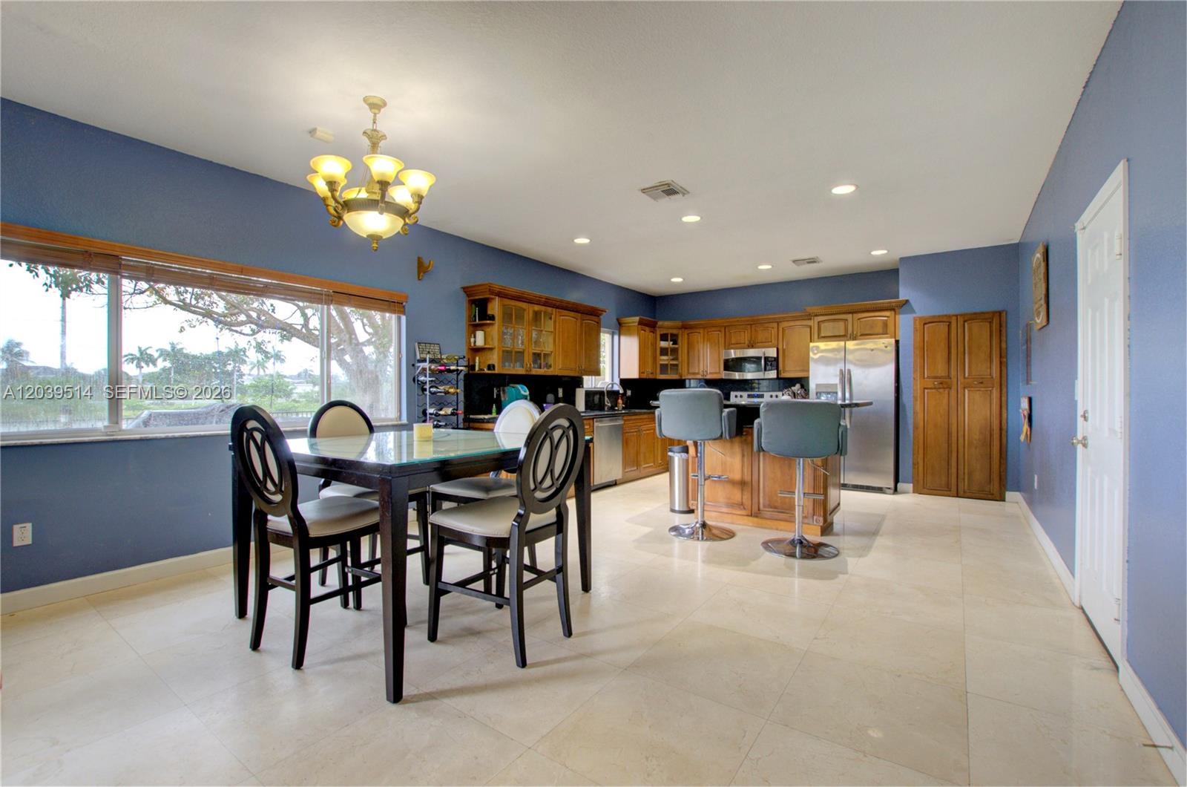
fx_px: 494
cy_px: 394
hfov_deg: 100.5
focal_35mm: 15
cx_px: 594
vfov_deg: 77.1
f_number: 11
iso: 400
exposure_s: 1/5
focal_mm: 10
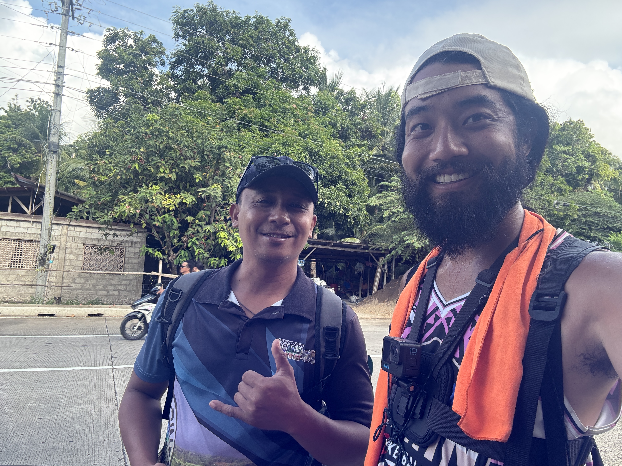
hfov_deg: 73.9
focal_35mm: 23
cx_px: 311
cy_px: 233
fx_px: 413
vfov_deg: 58.9
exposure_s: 1/173
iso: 25
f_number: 1.9
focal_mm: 2.69
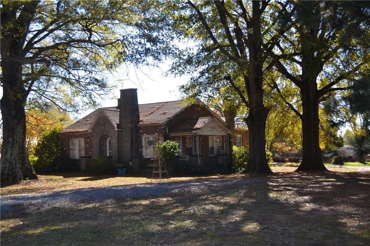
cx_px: 185
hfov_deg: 41.1
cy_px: 123
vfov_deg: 28.1
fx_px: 493
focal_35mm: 48
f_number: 4.8
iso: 100
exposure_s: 1/160
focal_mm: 32
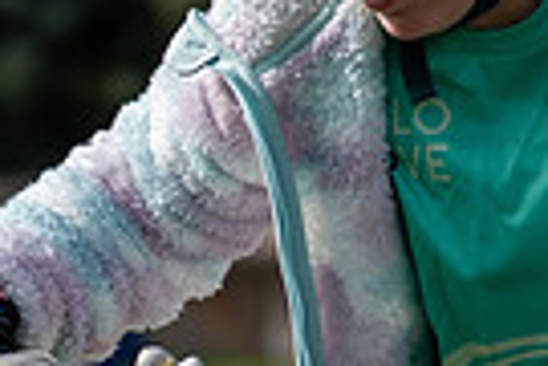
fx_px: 8052
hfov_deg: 3.9
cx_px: 120
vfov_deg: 2.6
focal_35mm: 529
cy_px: 174
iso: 200
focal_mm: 70
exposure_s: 1/2500
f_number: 2.8
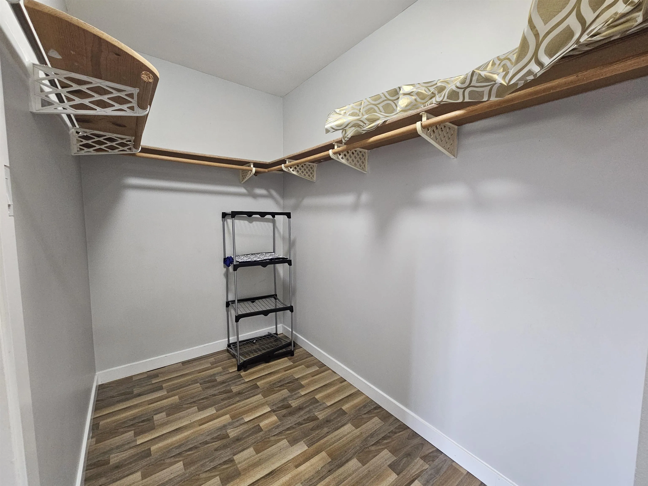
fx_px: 243
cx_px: 324
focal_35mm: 13
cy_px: 243
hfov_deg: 106.2
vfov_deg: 89.9
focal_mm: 2.2
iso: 400
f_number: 2.2
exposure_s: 1/60
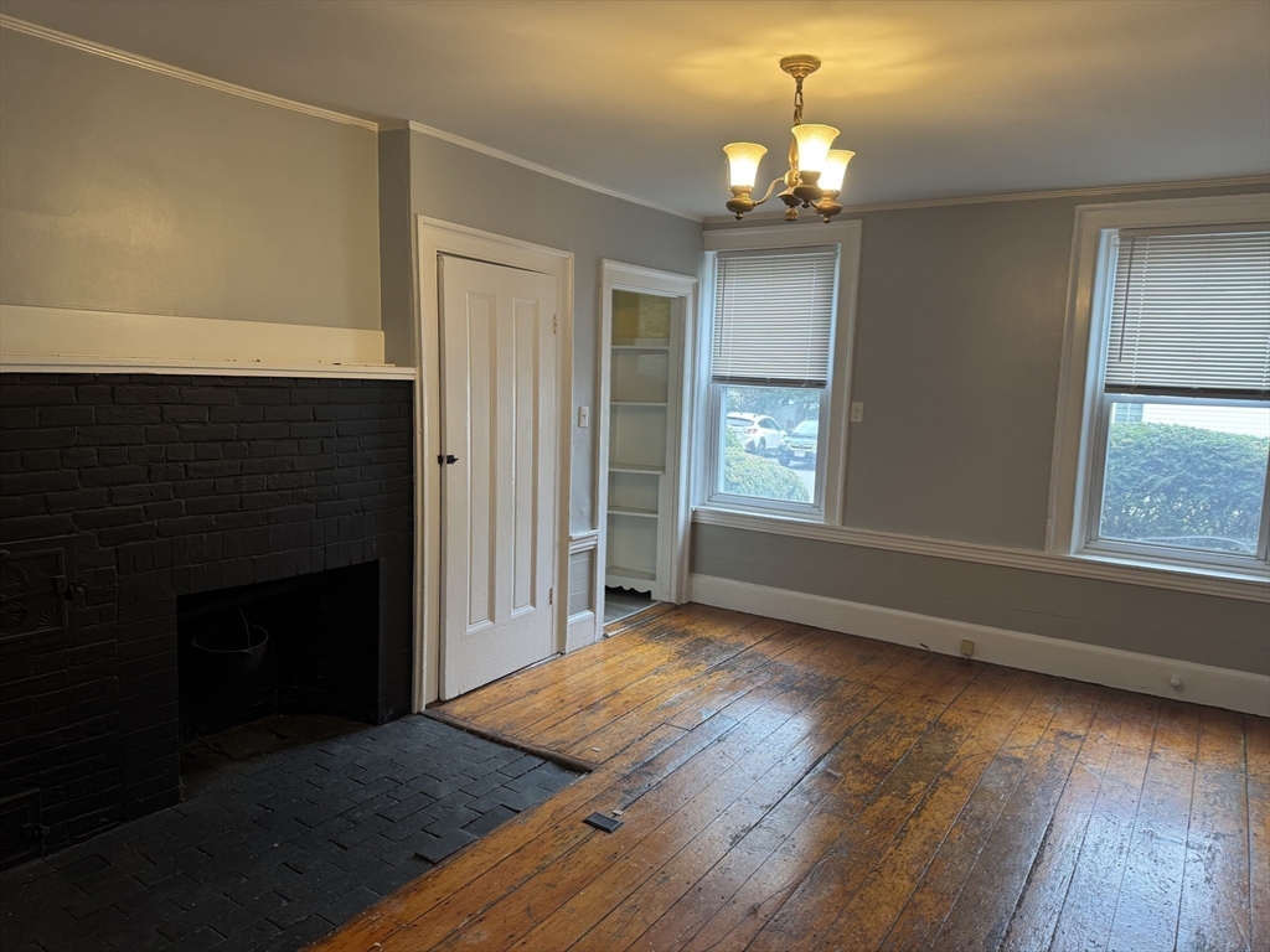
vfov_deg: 56.8
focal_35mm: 24
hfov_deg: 71.6
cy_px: 476
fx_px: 881
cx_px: 635
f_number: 1.78
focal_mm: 6.76
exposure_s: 1/60
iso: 100
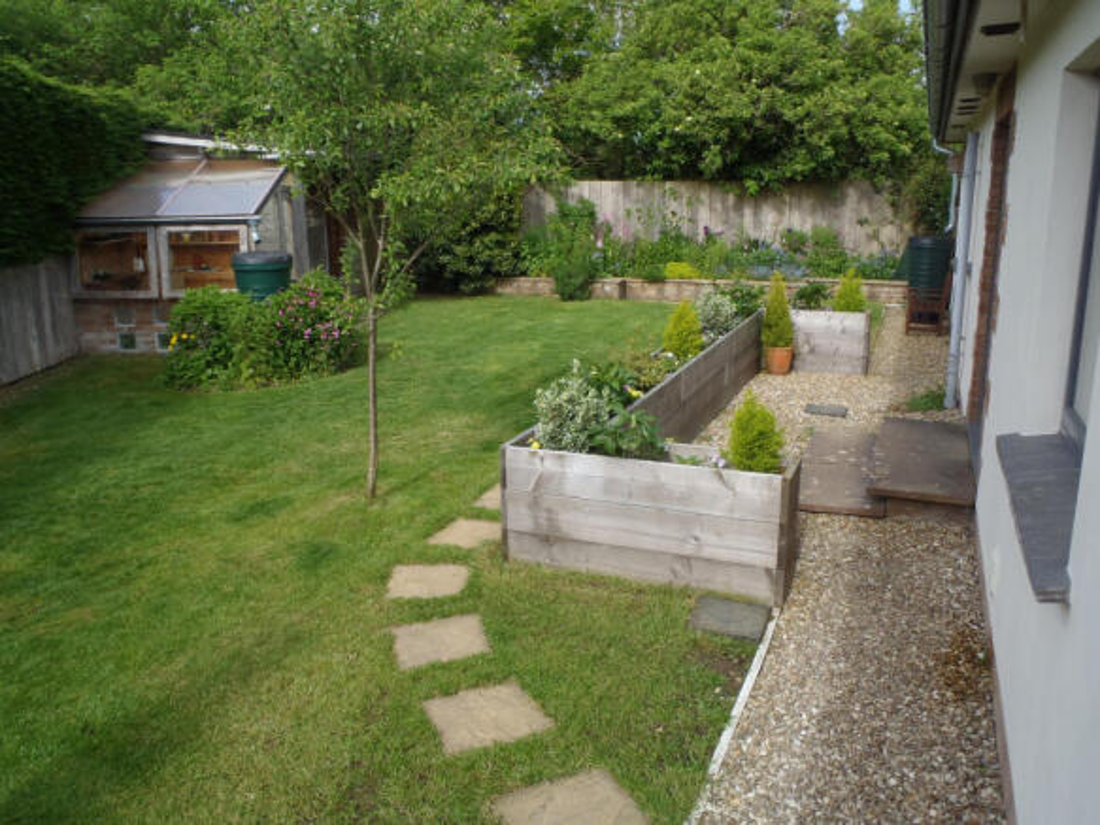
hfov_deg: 63.5
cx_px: 550
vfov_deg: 49.7
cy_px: 412
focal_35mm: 28
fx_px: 890
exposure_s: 1/400
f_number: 3.9
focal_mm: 5
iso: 80
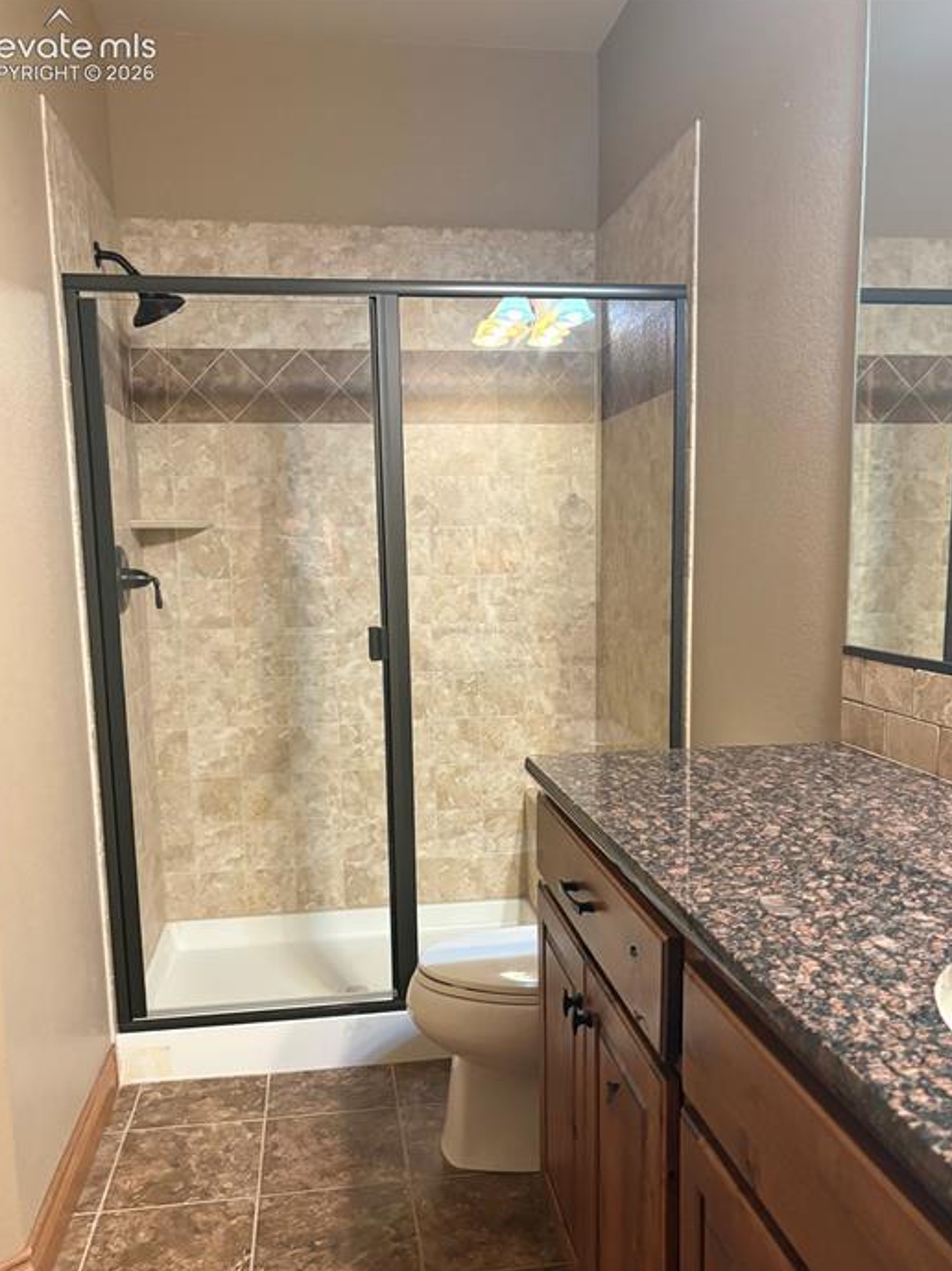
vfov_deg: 61.6
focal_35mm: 29
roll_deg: +1.4
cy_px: 697
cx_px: 484
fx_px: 1064
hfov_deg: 48.2
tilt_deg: -8.2
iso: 400
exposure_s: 1/60
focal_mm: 5.96
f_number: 1.6
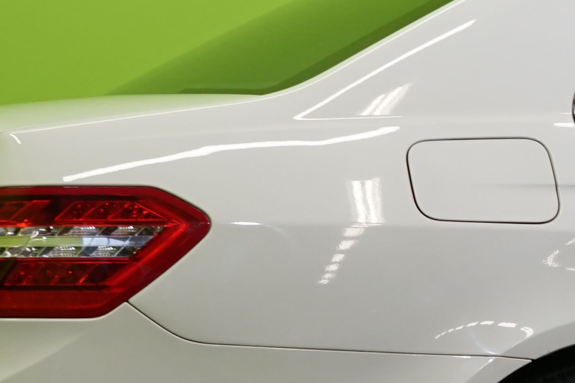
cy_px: 260
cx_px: 875
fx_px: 2603
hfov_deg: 12.0
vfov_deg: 8.4
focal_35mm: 163
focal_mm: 33
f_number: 6.3
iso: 500
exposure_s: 1/40
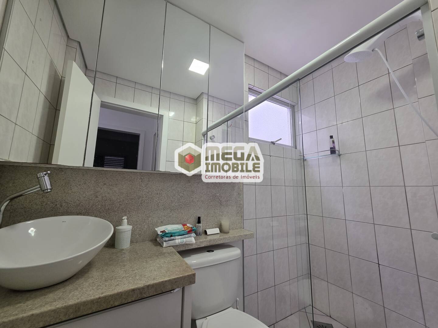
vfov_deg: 89.9
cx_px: 219
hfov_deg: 106.2
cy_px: 164
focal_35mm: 13
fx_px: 164
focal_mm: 2.2
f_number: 1.9
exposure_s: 1/120
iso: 125
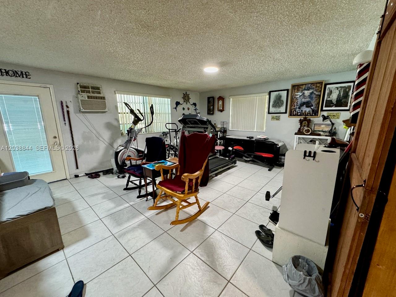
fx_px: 160
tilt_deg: -11.2
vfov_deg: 85.7
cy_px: 148
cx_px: 198
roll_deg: +0.5
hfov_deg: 102.1
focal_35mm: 14
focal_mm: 2.22
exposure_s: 1/59
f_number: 2.2
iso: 640
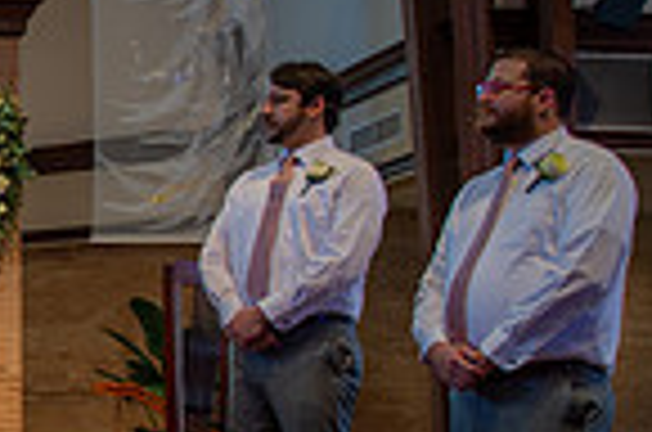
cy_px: 297
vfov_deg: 14.2
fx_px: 1735
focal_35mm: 96
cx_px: -391
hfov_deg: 18.3
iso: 640
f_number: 2.8
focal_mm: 24
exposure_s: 1/100
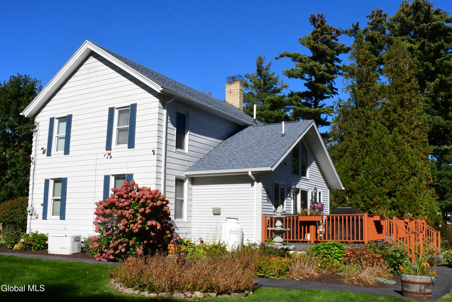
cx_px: 226
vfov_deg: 36.9
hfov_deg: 53.1
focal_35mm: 36
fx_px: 452
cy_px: 151
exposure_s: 1/320
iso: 800
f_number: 22
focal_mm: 18
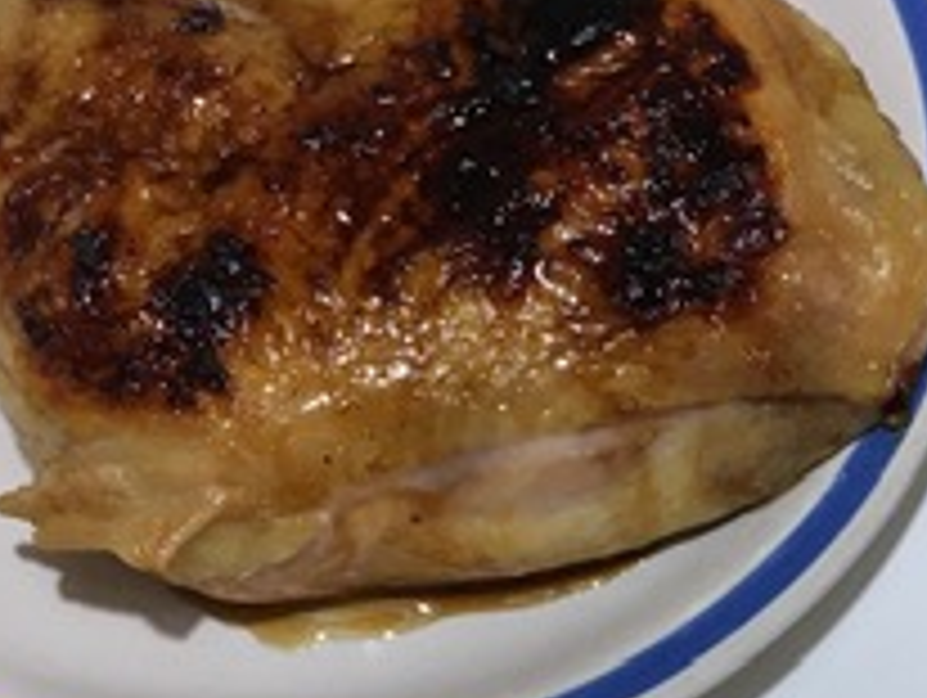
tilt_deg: -72.4
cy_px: 1027
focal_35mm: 90
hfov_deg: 21.4
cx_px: 801
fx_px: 2413
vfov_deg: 15.3
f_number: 2.2
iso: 50
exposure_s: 1/30
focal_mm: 4.15
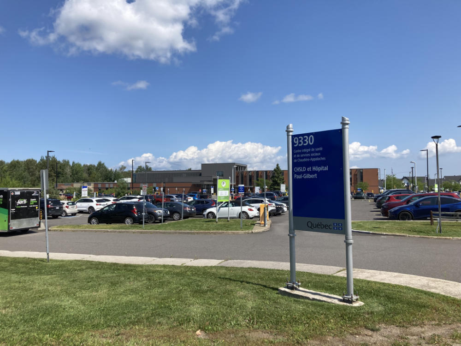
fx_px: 373
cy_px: 173
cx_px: 230
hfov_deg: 63.4
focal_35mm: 28
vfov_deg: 49.7
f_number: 1.8
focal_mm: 4
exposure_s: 1/2404
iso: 20
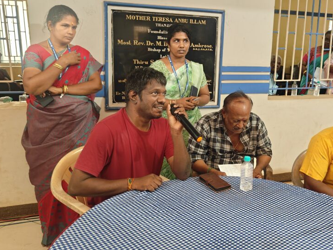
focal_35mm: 34
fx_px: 327
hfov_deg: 53.1
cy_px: 125
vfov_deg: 41.8
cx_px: 216
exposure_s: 1/50
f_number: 1.8
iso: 400
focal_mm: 5.59
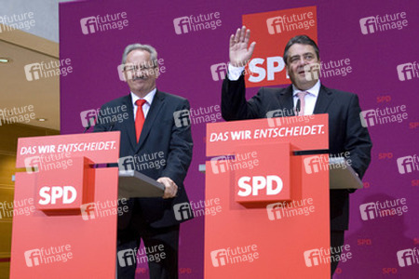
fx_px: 442
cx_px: 210
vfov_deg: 35.1
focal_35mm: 38
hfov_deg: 50.7
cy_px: 140
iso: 1600
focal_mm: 38
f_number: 5
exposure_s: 1/200
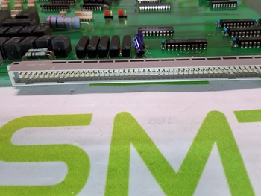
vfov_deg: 44.1
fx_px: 241
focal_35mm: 32
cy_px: 86
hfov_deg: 56.6
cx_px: 148
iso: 40
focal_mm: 2.91
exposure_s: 1/120
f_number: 1.9
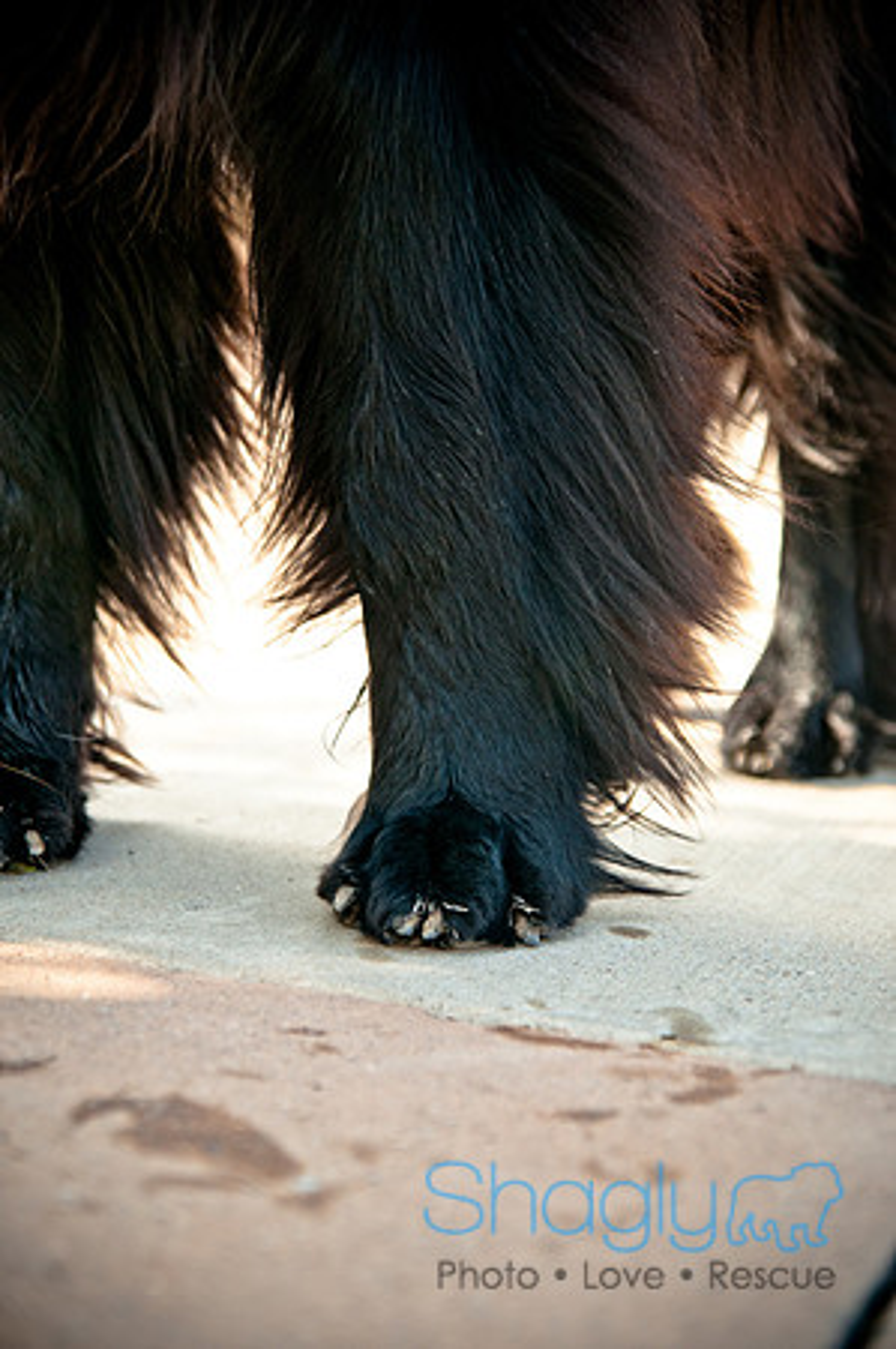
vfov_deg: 27.0
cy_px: 674
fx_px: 2806
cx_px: 448
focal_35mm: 75
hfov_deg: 18.1
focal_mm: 50
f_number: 2.8
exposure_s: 1/640
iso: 200
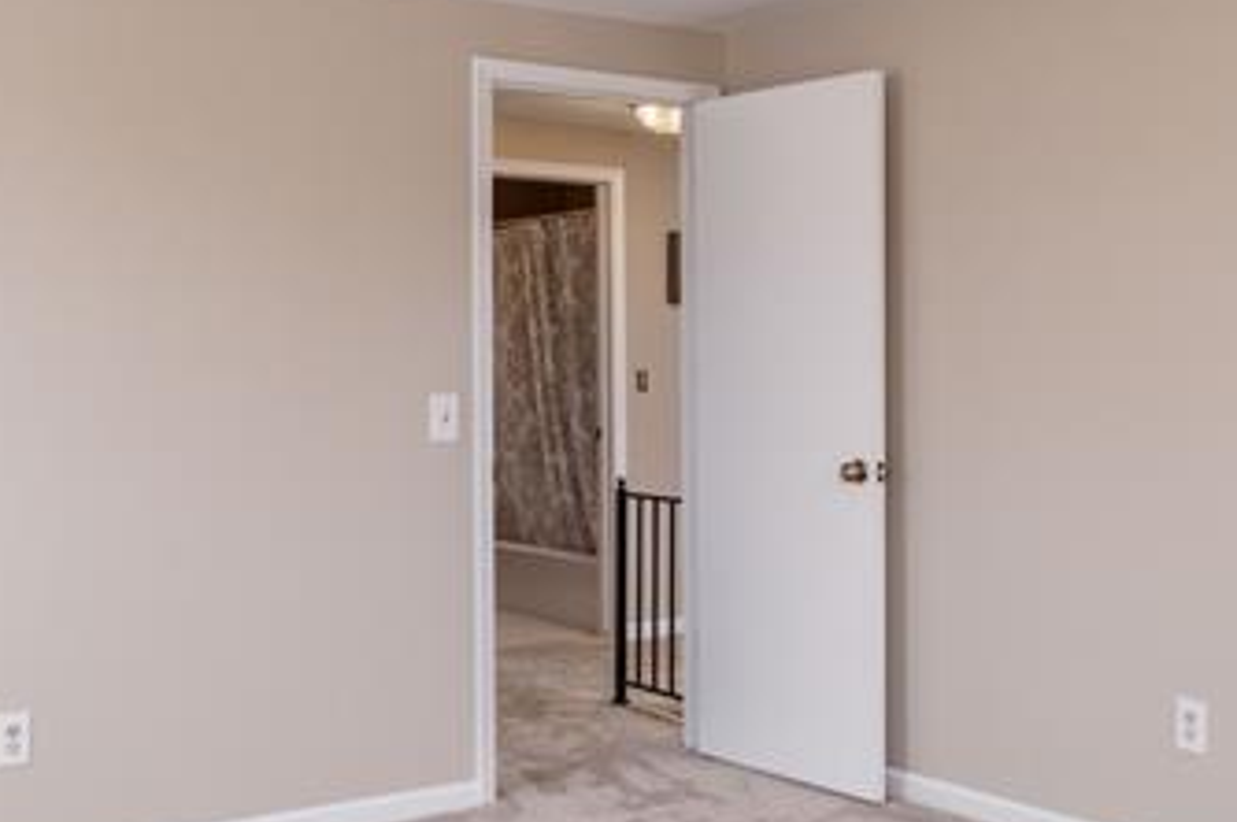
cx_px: 685
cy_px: 352
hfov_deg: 42.7
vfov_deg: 29.1
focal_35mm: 46
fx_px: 1579
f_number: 6.4
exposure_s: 1/250
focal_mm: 10
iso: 500
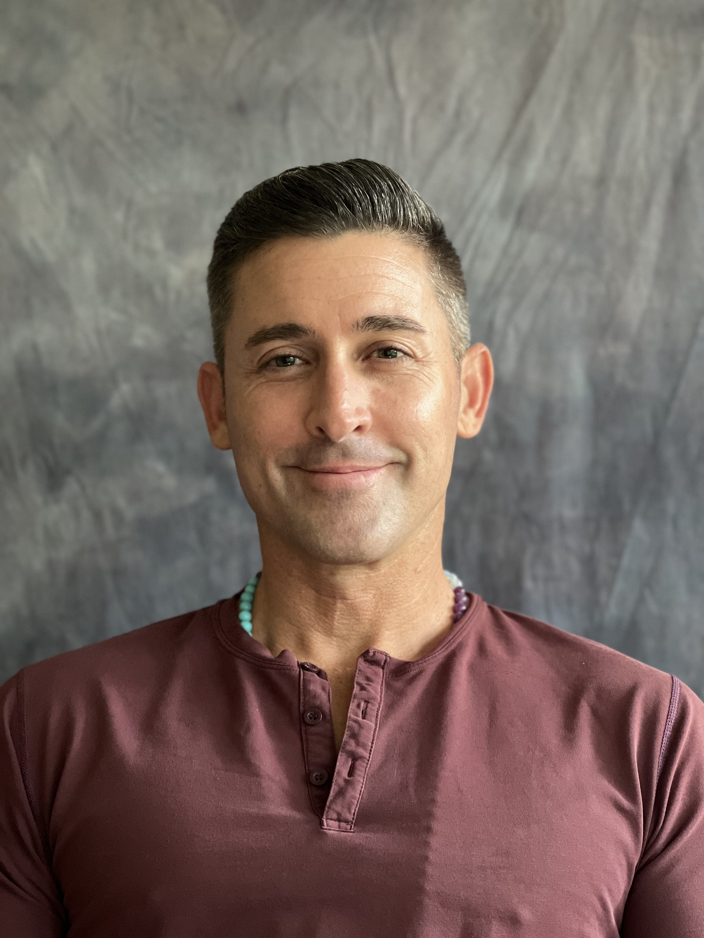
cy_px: 469
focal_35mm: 77
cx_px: 352
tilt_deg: +2.2
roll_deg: +1.1
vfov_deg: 25.3
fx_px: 2088
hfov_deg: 19.1
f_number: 2.8
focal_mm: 9
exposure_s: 1/30
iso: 320
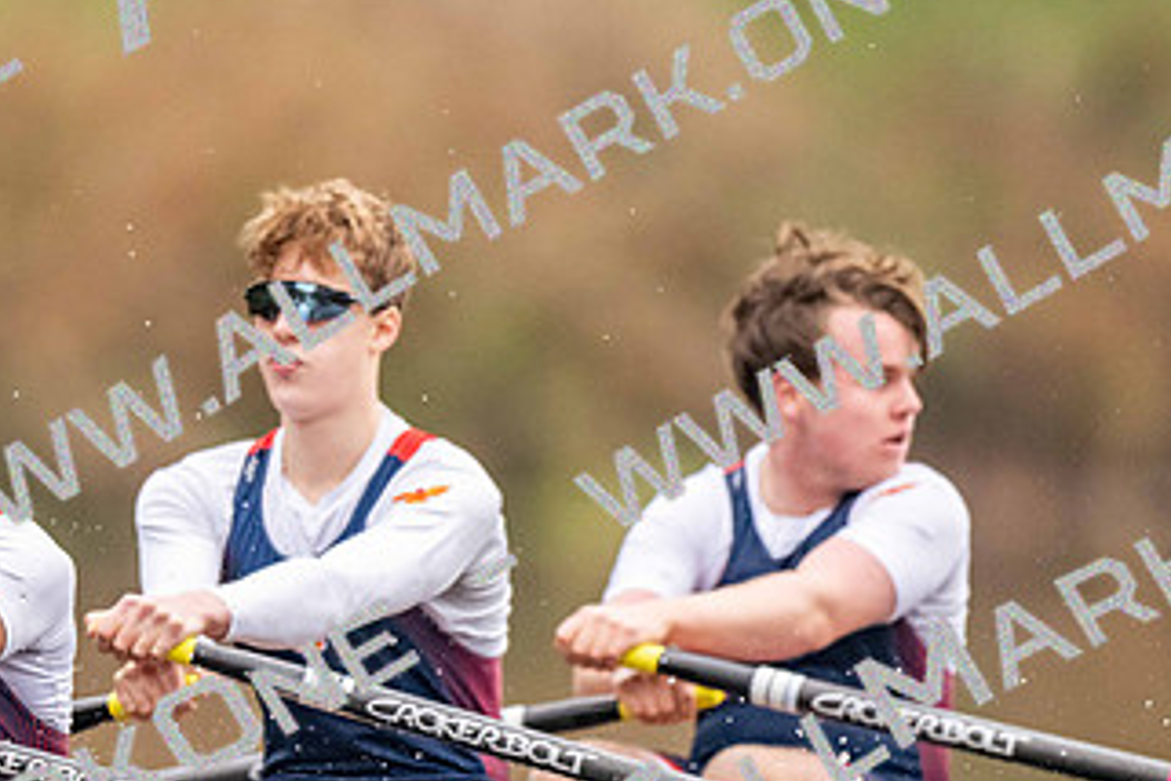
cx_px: 310
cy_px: 589
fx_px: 35225
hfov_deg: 1.9
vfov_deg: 1.3
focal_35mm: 1083
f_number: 4
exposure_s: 1/2500
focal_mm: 600
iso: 4000
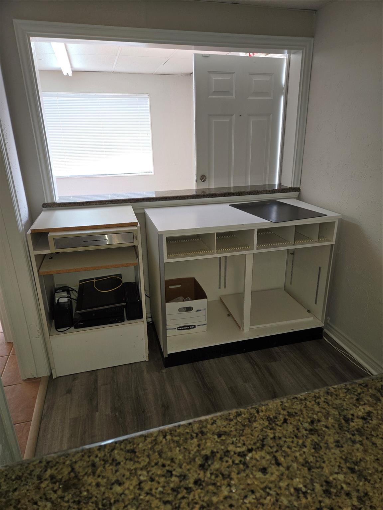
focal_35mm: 23
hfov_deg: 58.9
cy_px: 255
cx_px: 192
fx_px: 339
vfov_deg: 73.9
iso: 80
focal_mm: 5.4
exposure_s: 1/60
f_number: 1.8
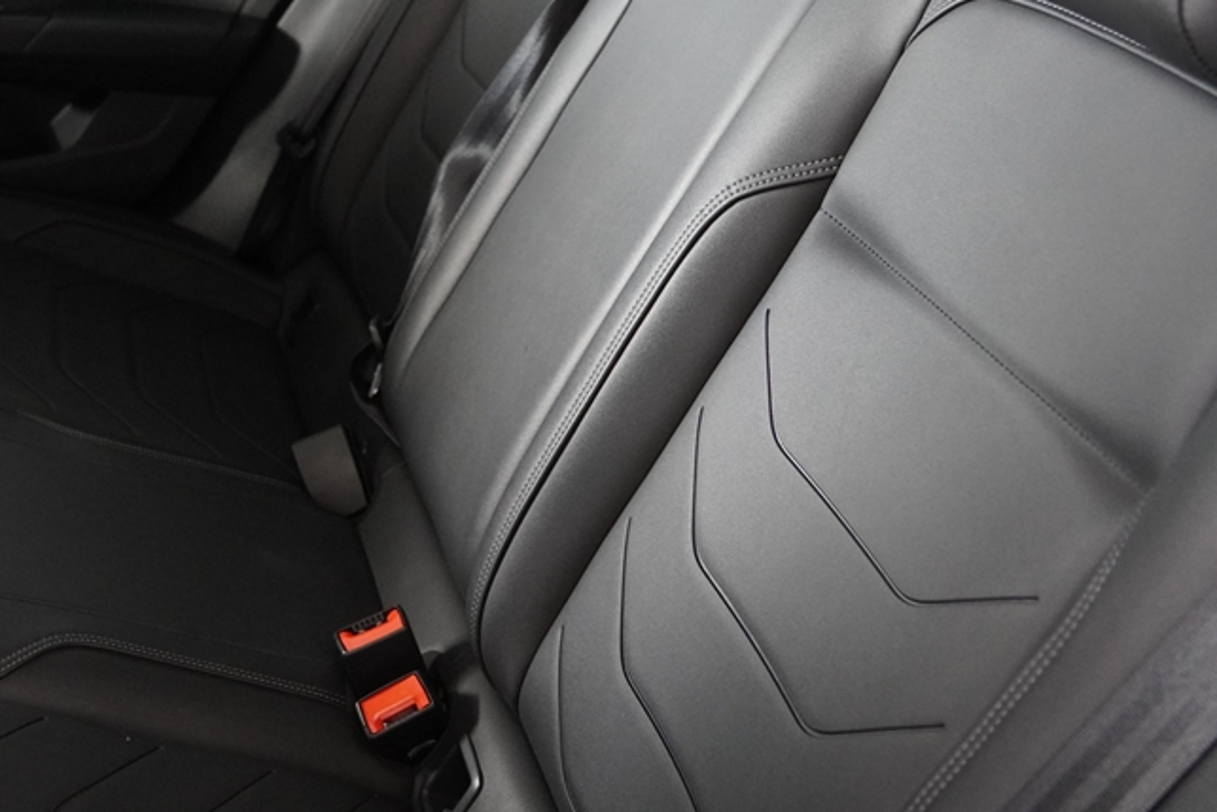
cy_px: 171
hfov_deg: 44.9
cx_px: 424
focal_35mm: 43
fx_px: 1454
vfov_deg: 30.5
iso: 2500
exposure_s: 1/160
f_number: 2.8
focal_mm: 18
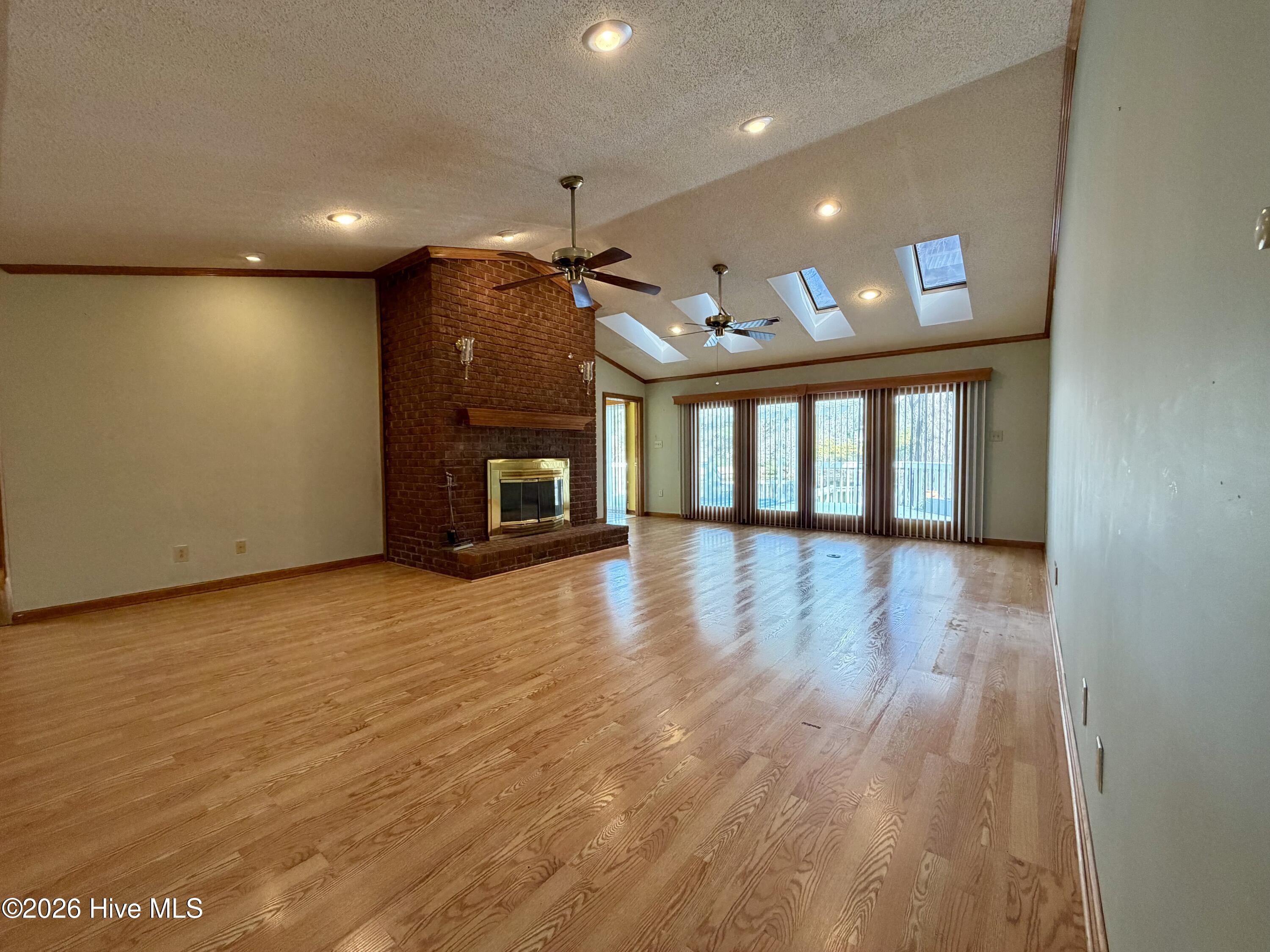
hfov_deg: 102.1
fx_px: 514
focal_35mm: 14
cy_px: 476
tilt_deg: -2.2
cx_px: 635
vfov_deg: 85.7
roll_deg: +1.1
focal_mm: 2.22
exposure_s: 1/120
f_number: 2.2
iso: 320
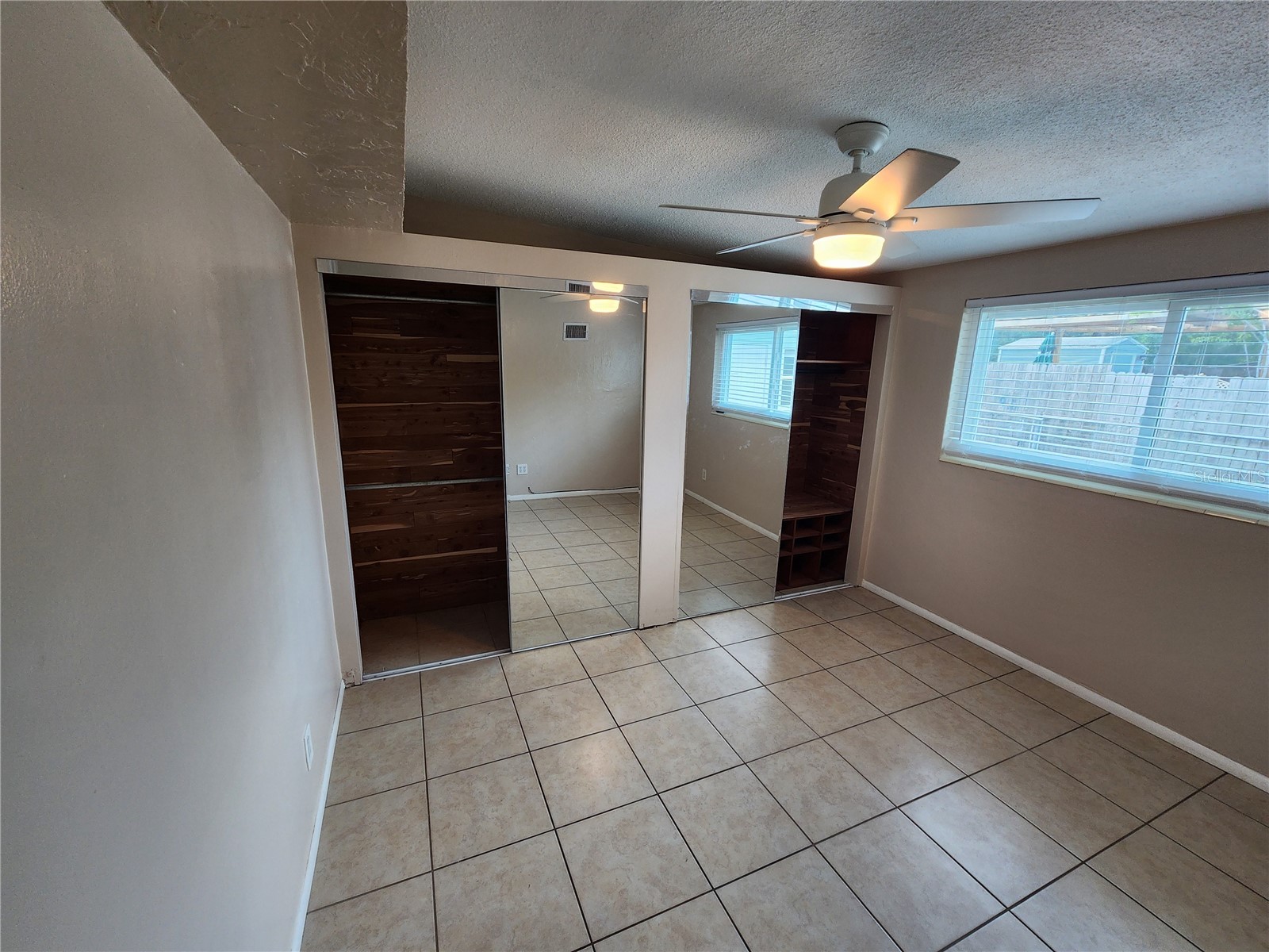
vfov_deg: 89.9
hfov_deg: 106.2
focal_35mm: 13
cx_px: 634
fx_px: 477
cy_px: 476
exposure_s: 1/60
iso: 160
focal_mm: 2.2
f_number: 2.2
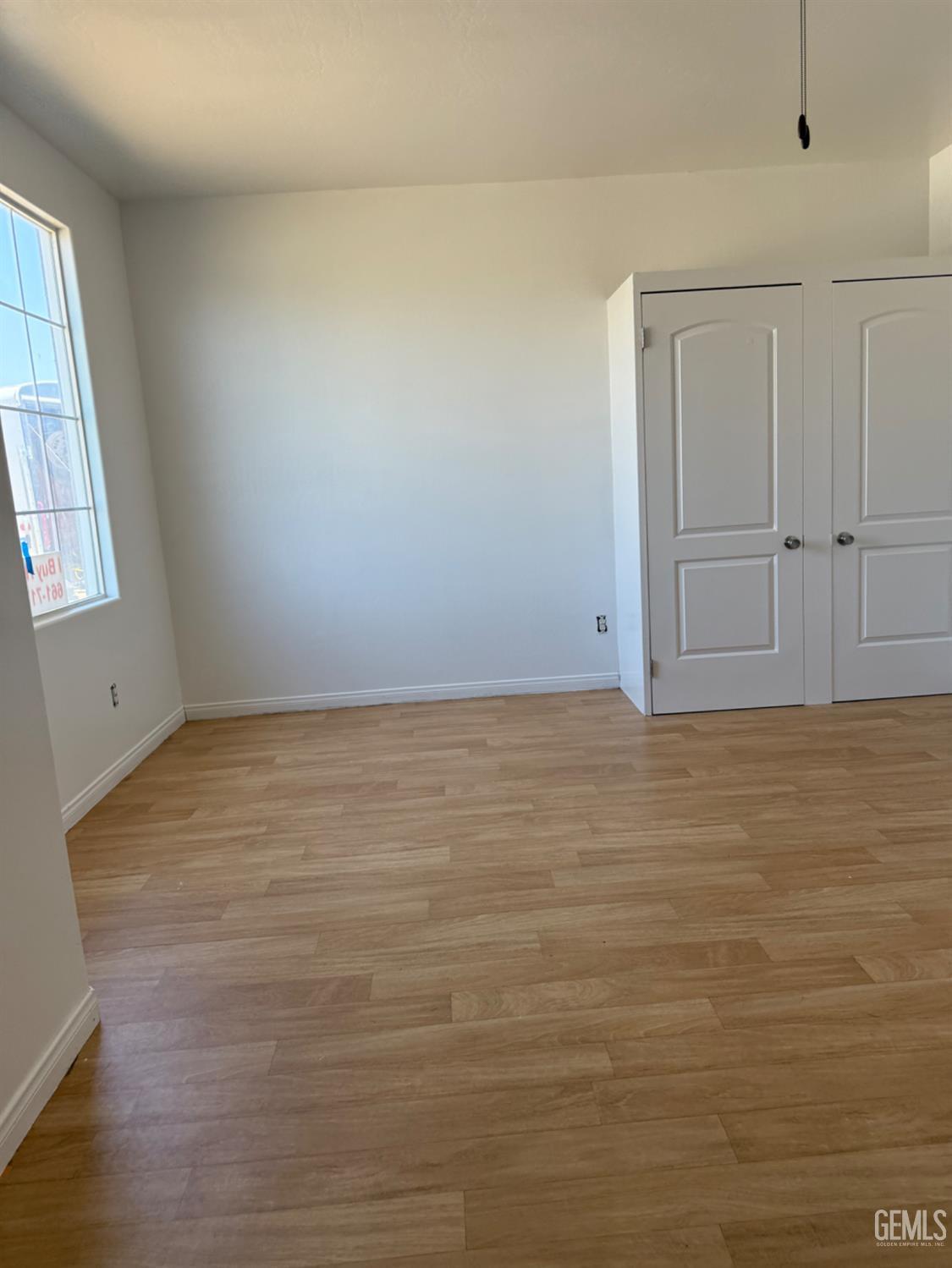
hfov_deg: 56.8
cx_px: 476
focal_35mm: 24
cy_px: 634
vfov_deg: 71.6
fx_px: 880
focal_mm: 6.76
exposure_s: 1/301
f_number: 1.78
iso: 100
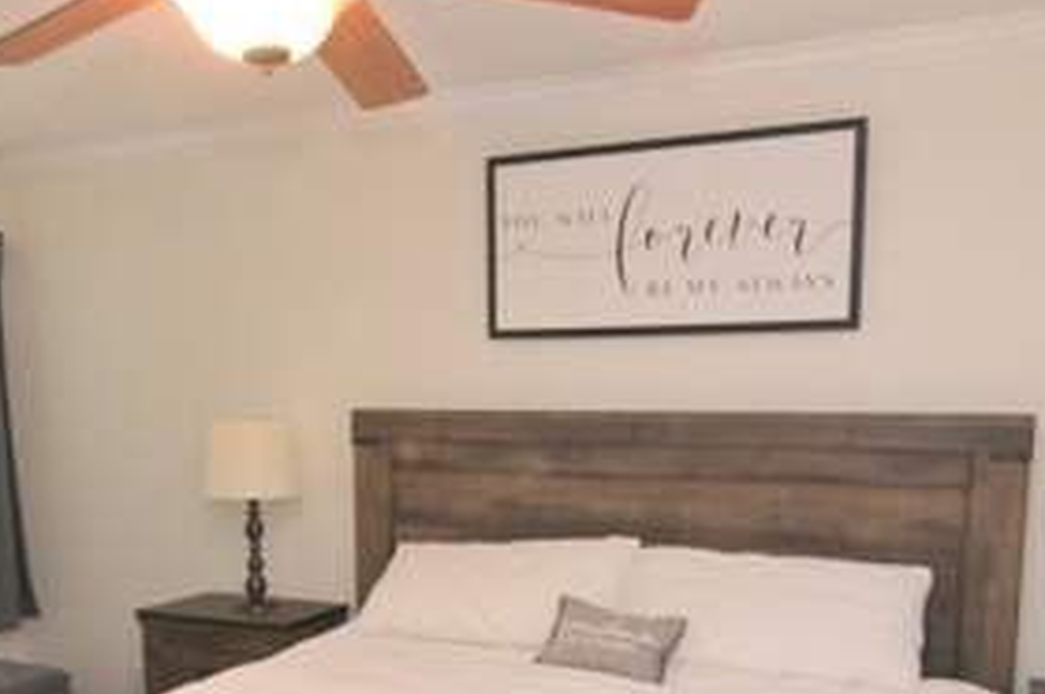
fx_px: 1044
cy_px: 547
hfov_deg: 53.0
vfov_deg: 35.7
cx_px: 452
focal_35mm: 36
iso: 3200
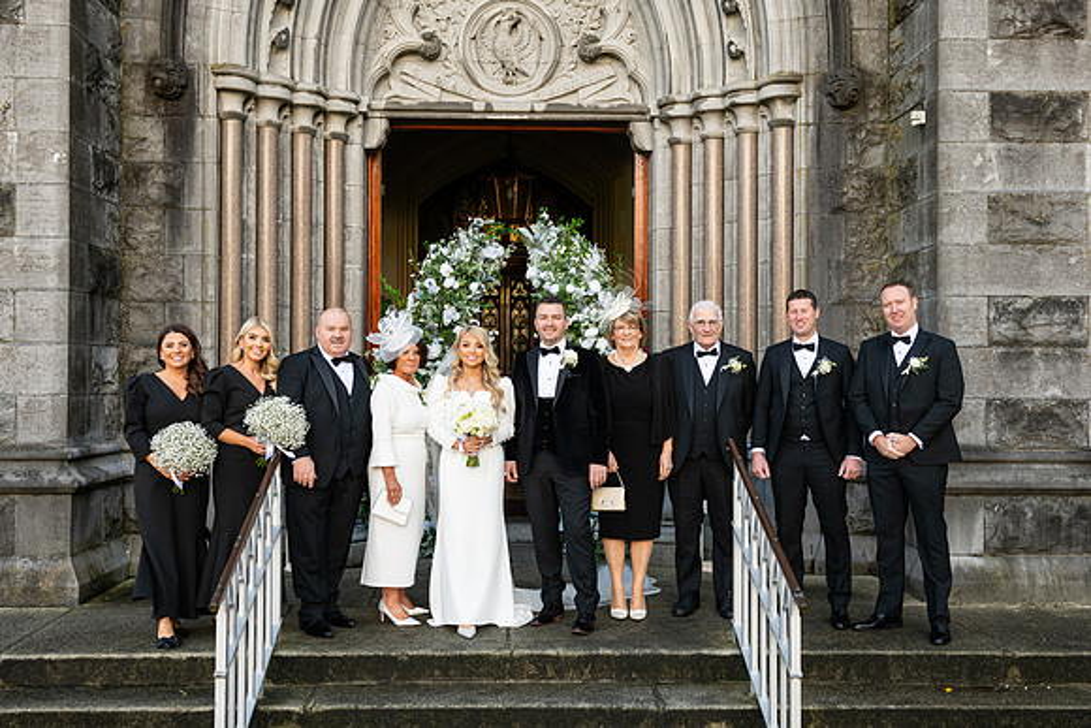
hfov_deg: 50.2
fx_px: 1164
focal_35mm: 38
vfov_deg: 34.7
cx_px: 546
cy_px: 364
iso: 500
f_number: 5.6
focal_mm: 38
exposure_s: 1/500
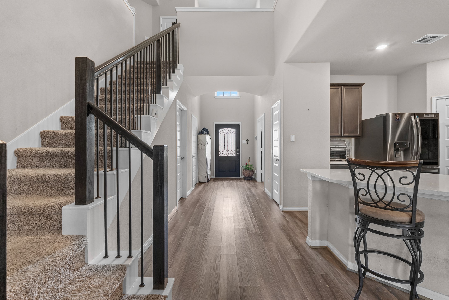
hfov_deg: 95.0
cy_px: 150
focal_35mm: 16
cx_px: 224
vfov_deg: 72.1
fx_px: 206
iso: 1000
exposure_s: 1/6
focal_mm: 16.5
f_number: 8
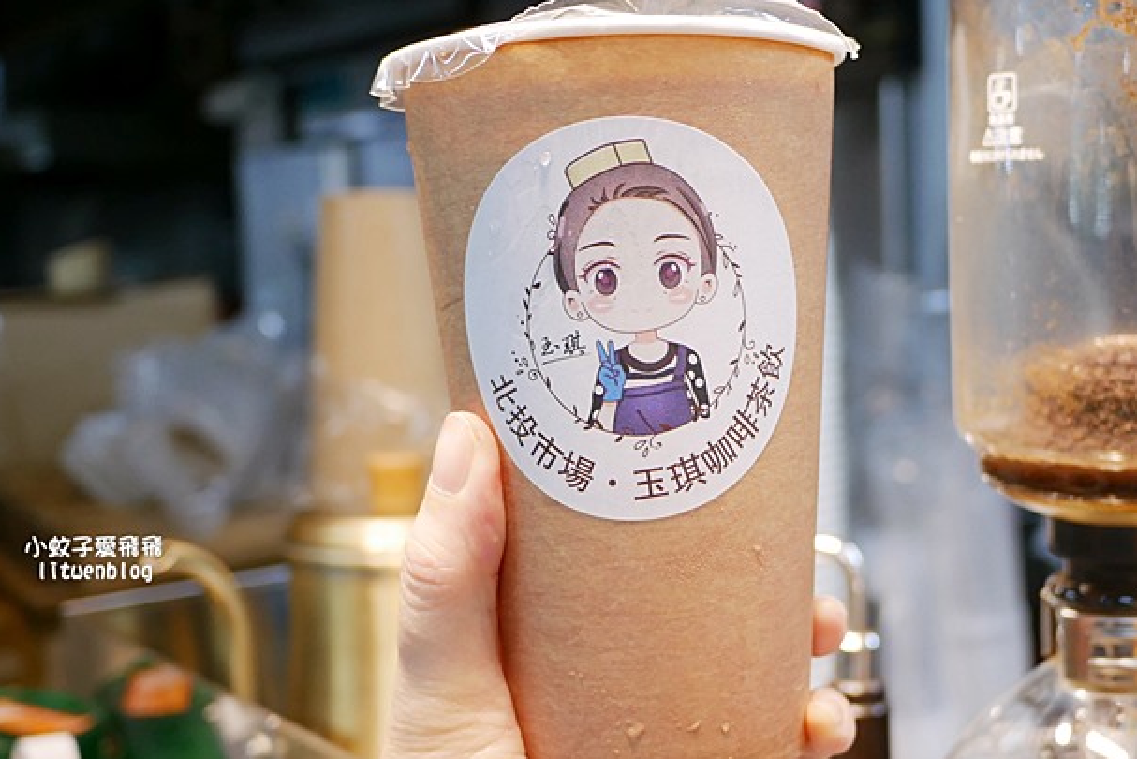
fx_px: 1516
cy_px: 419
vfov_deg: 28.1
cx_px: 751
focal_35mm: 48
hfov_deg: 40.6
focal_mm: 14
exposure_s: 1/60
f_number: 2.5
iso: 320
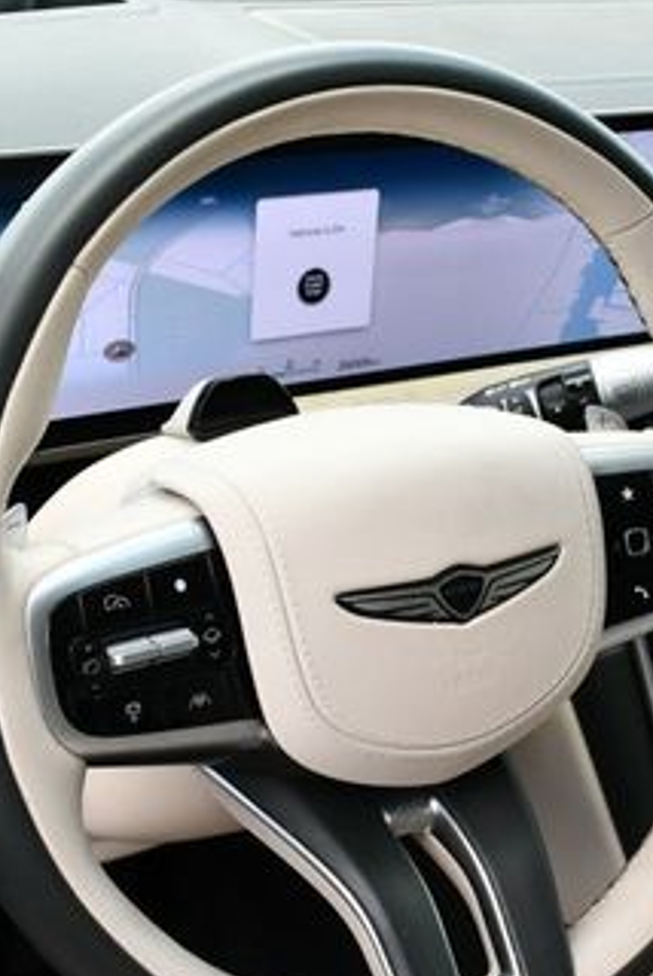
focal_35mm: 72
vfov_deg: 27.9
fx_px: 1955
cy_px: 625
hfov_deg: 18.9
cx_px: 482
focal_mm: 18
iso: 400
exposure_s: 1/250
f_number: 5
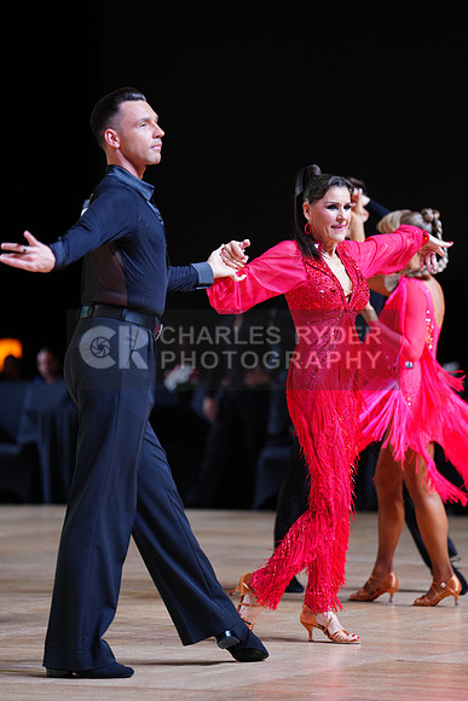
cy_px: 350
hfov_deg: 8.4
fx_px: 3176
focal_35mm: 163
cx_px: 234
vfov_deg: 12.6
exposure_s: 1/400
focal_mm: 163
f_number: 2.8
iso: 640
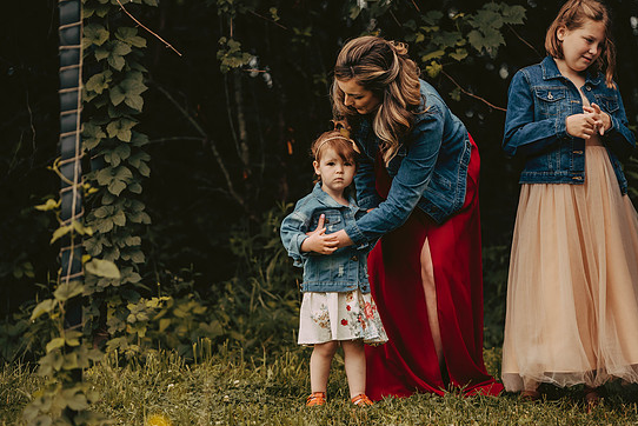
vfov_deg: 9.9
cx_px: 332
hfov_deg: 14.7
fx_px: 2465
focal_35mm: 139
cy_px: 227
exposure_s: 1/1600
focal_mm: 130
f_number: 2.8
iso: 640
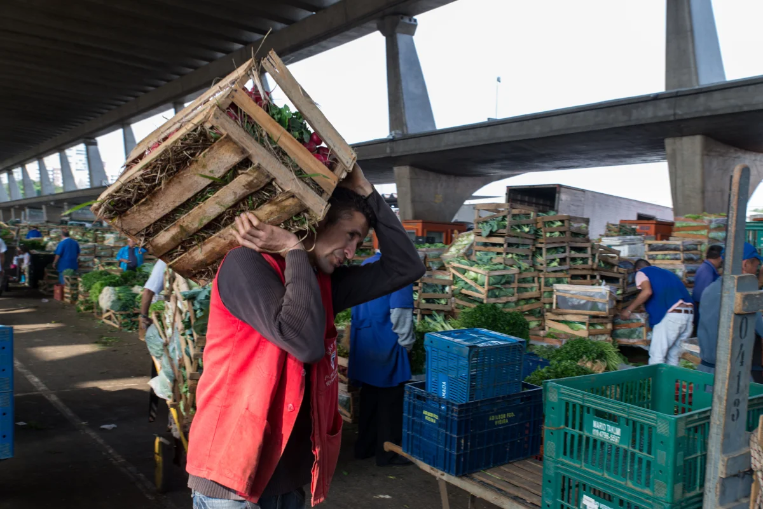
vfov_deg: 37.9
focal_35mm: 35
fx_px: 742
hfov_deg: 54.4
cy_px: 254
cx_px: 382
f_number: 5.6
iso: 400
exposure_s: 1/250
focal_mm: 35
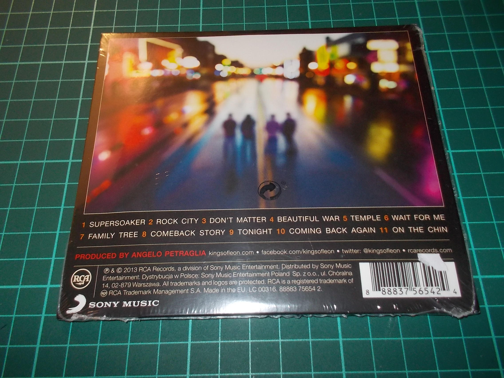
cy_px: 189
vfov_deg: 48.2
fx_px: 422
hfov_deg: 61.7
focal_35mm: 29
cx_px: 252
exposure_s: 1/30
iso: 200
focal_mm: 4.1
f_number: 3.3
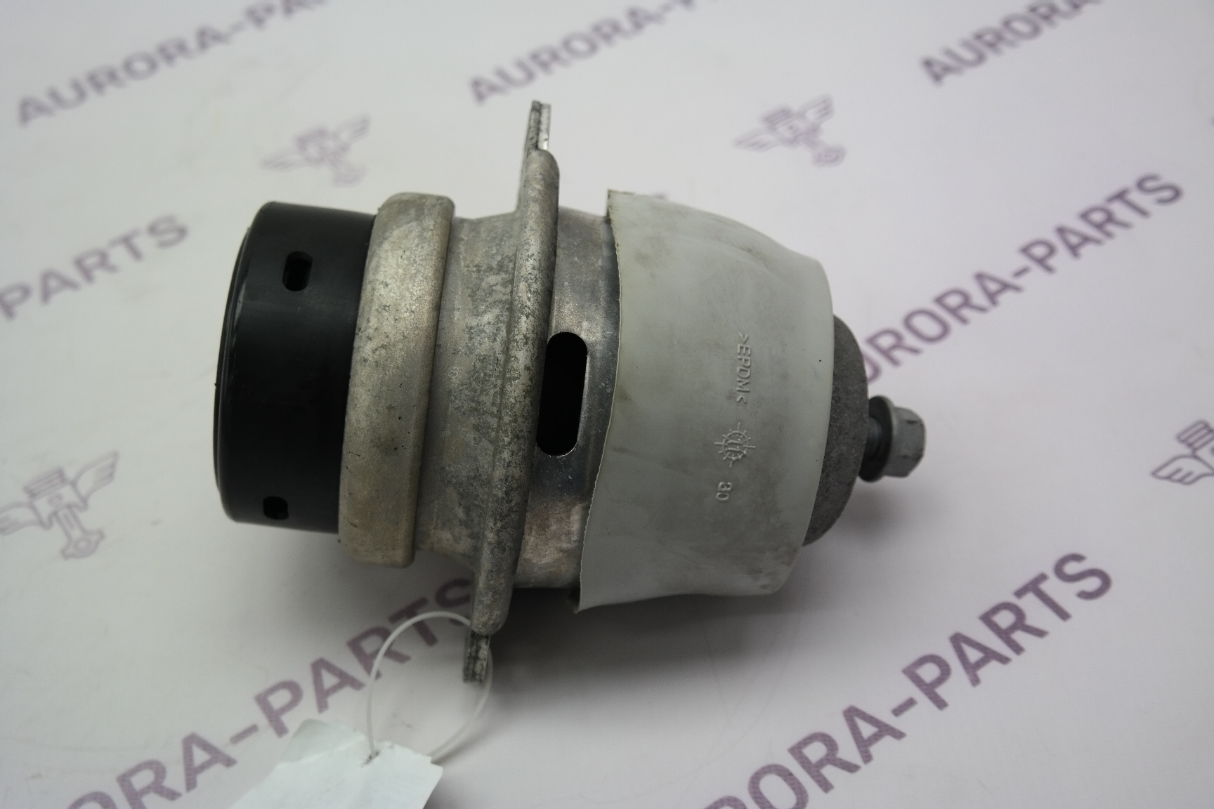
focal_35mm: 44
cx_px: 607
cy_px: 404
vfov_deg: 30.5
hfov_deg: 44.5
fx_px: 1484
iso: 200
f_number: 4
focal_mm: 29
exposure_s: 1/100
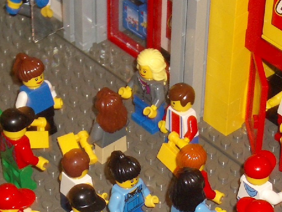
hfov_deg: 12.6
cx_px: 157
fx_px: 1279
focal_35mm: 157
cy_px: 225
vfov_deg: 9.4
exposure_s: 1/60
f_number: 3.5
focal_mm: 10.2
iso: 100
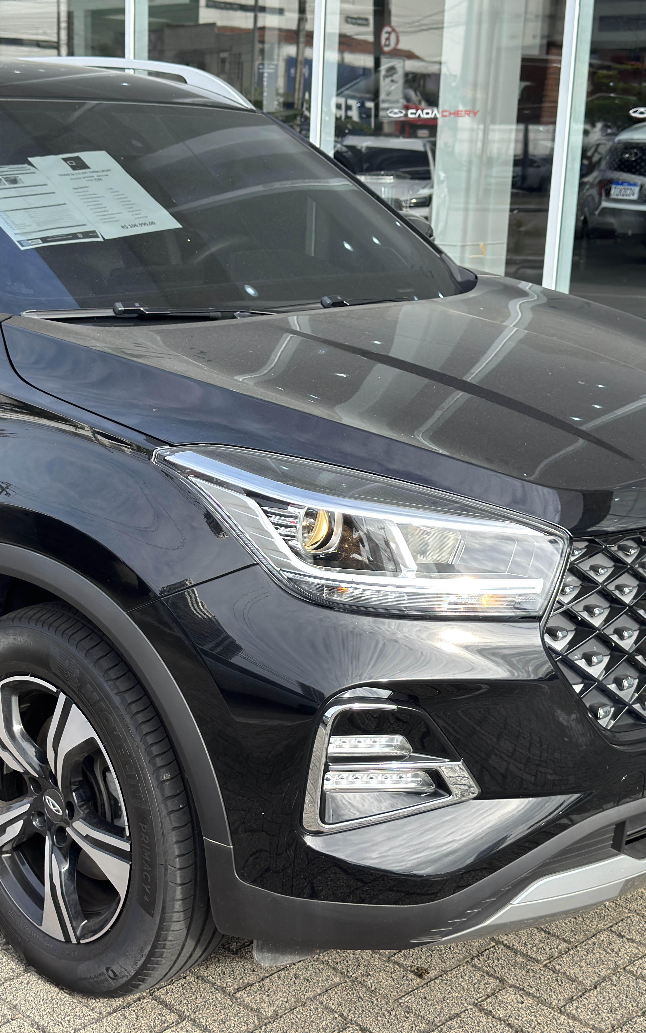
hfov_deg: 23.8
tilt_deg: -14.0
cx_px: 203
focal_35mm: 54
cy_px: 504
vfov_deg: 37.5
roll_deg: -1.5
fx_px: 1521
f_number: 1.78
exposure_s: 1/1050
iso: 100
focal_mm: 6.76
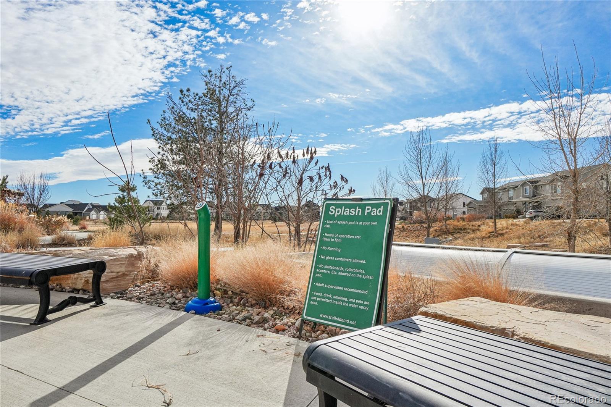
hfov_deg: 77.3
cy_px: 204
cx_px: 306
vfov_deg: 56.1
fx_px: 382
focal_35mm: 22
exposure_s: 1/2500
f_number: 8
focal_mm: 15
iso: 400
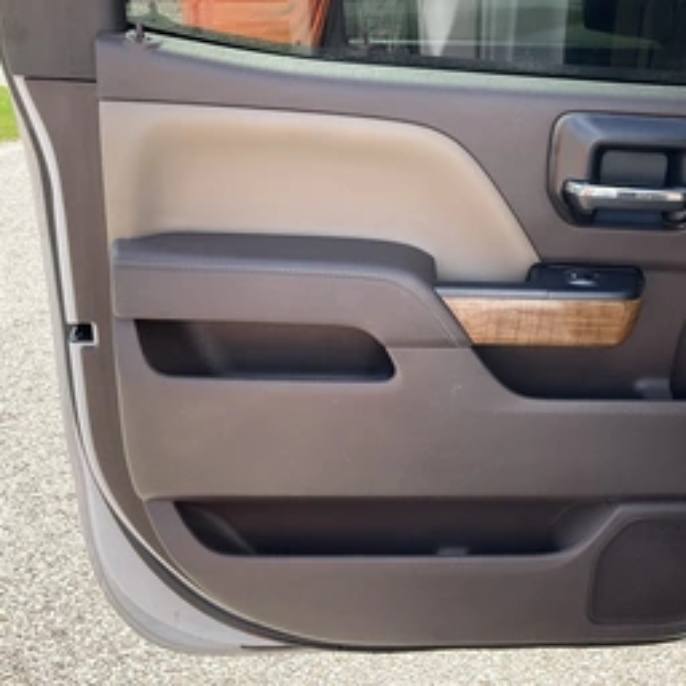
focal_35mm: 40
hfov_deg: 41.3
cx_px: 461
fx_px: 897
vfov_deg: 41.8
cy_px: 295
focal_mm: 3
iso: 25
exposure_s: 1/360
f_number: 1.8
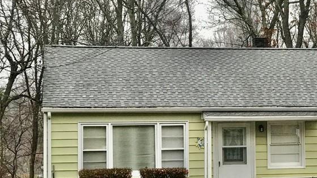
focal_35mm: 114
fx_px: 958
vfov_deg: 10.6
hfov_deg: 18.4
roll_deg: +1.0
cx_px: 290
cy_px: 101
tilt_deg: +1.9
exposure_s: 1/60
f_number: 2.8
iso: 40
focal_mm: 6.6
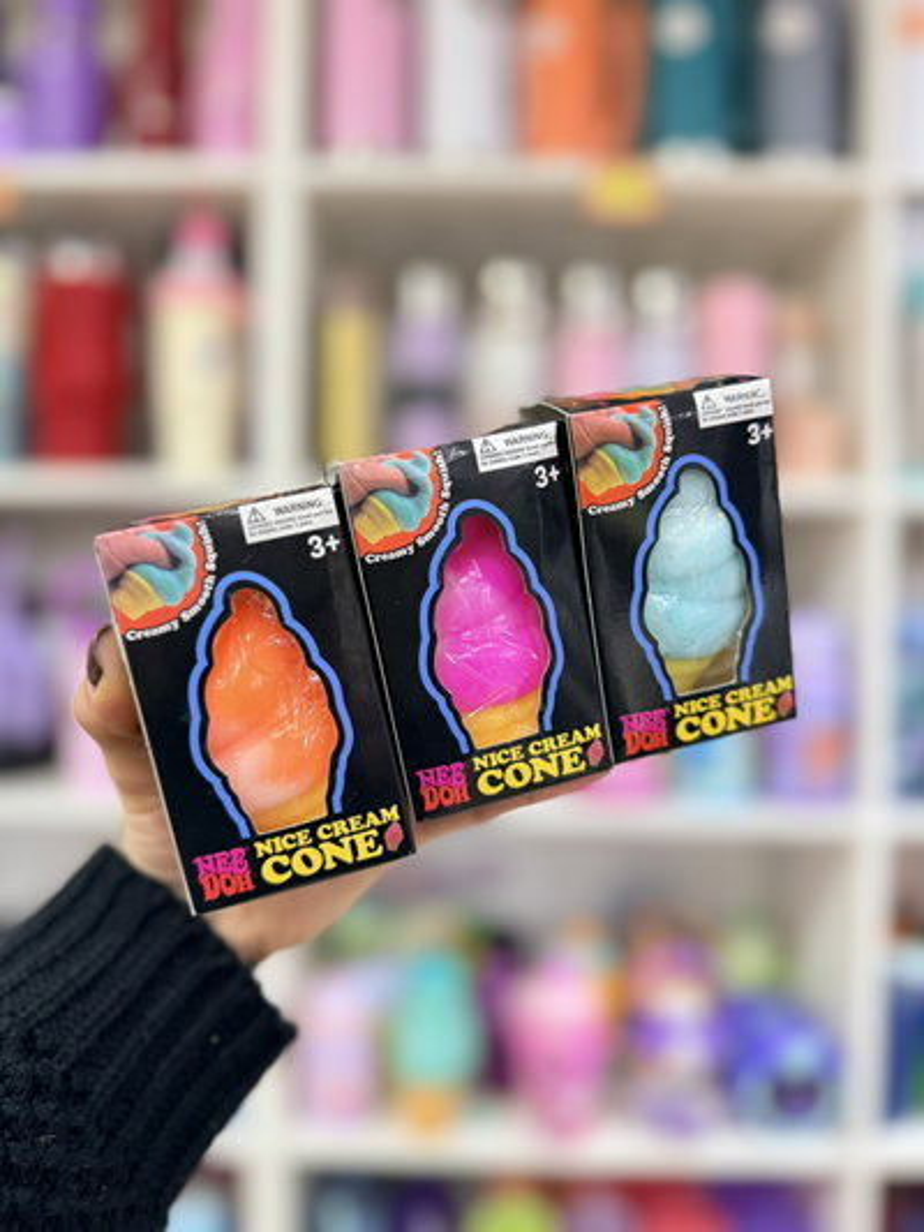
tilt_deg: -1.0
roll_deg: -1.0
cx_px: 462
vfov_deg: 71.6
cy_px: 616
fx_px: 854
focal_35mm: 24
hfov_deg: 56.8
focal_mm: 6.76
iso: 400
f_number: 1.78
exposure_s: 1/50
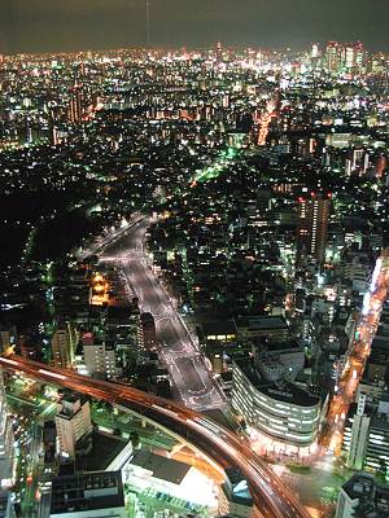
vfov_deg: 49.0
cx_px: 194
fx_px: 569
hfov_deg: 37.7
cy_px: 259
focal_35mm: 38
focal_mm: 6.3
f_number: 2.9
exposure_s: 1
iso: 400
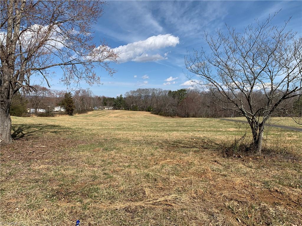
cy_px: 113
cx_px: 151
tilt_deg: -2.3
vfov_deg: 53.1
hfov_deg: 67.3
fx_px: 227
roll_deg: +0.1
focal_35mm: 26
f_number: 1.8
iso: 25
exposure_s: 1/2994
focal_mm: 4.25
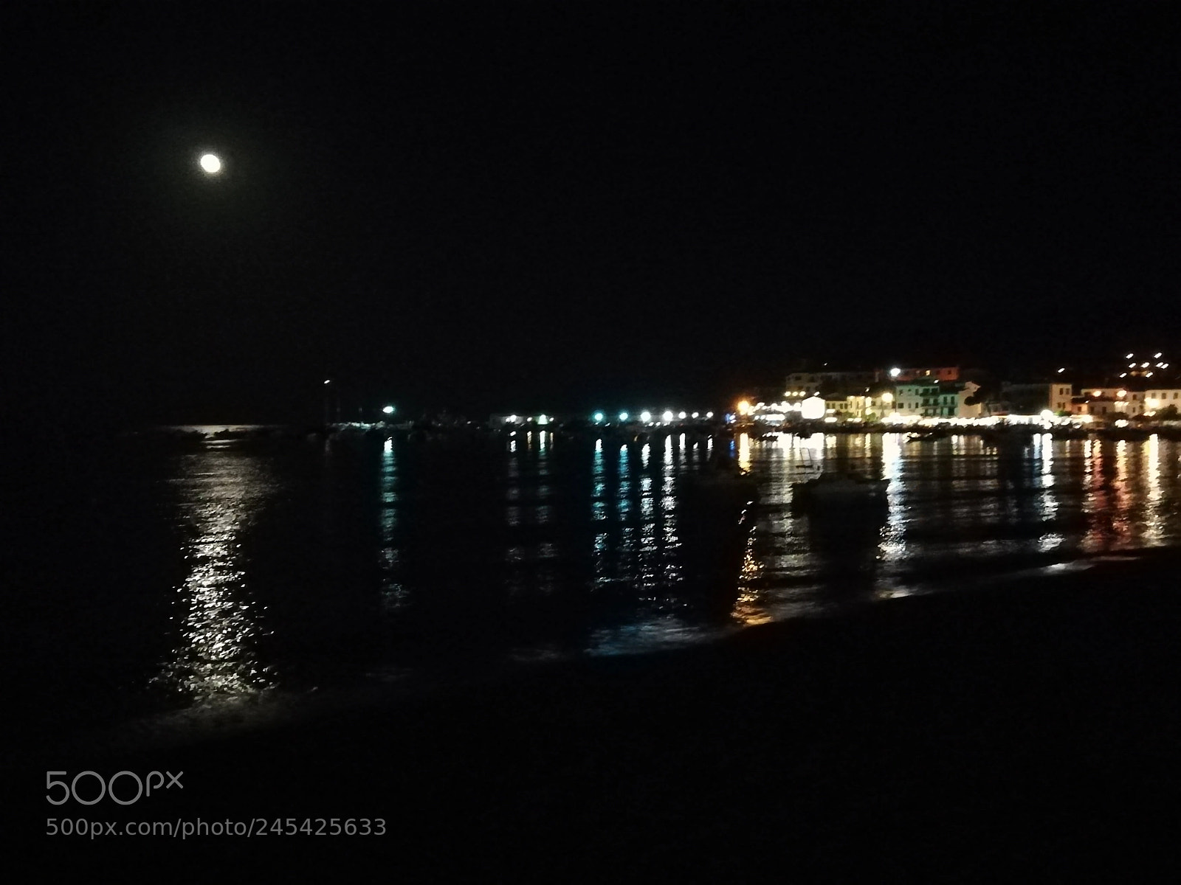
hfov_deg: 55.4
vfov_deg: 42.9
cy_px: 442
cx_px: 590
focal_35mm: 33
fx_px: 1126
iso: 3200
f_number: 2.2
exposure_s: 1/14.3
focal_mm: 3.83
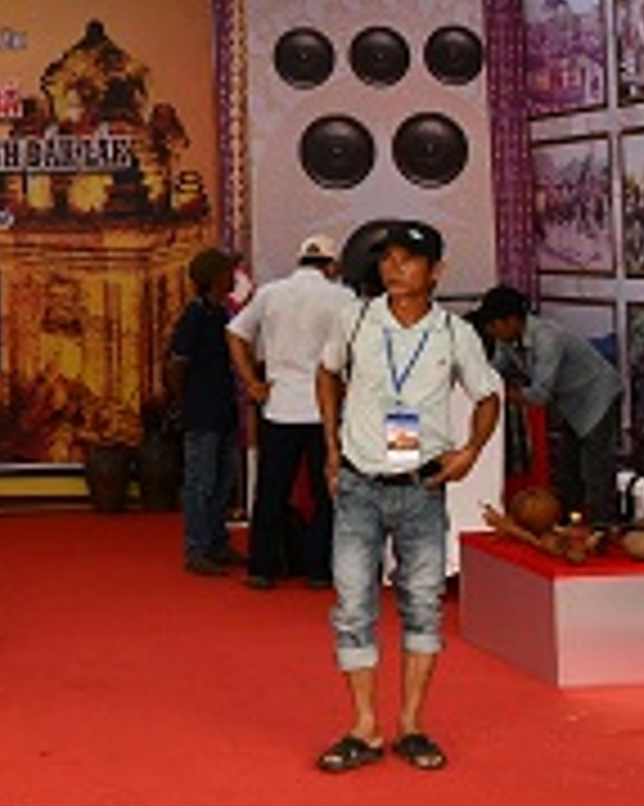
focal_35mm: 85
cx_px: -14
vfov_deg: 22.0
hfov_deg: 17.6
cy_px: 104
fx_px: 2027
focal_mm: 18
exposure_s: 1/320
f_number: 5
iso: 400
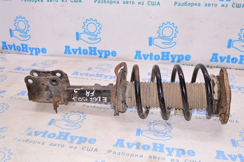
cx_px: 122
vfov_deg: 35.4
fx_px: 254
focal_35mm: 38
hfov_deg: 51.3
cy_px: 81
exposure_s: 1/100
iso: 1600
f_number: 8
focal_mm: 25
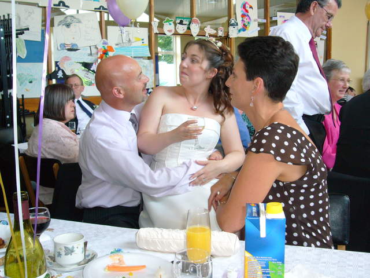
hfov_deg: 44.8
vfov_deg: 34.3
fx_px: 449
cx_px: 185
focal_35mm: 42
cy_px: 139
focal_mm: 6.9
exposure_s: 1/15
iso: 125
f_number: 3.3
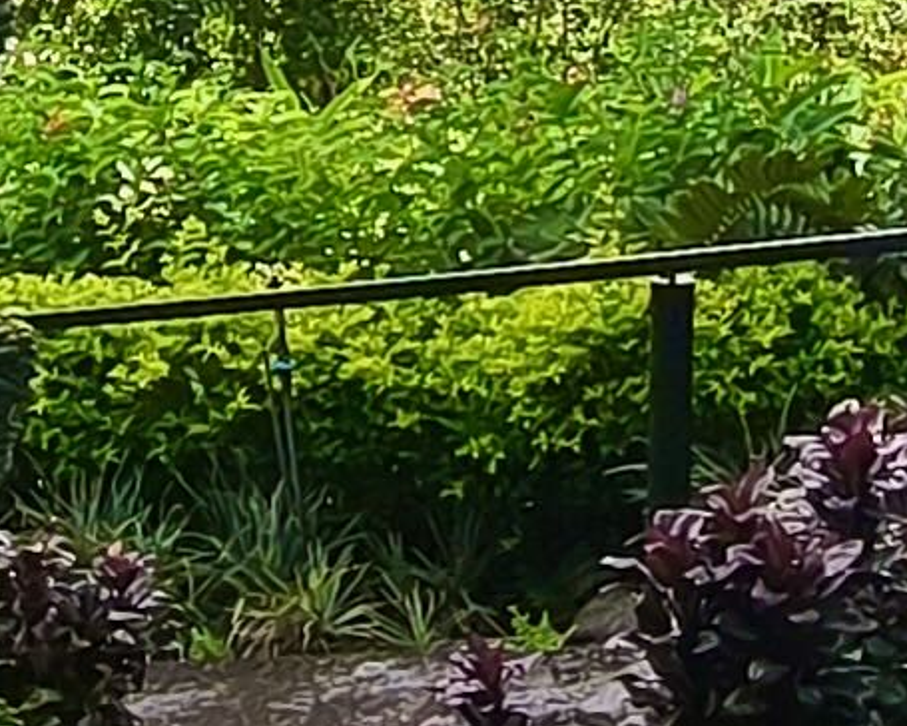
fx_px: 3006
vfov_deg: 13.1
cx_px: 112
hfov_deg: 16.9
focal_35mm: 112
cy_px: -333
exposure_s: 1/925
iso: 50
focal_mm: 1.65
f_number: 2.2
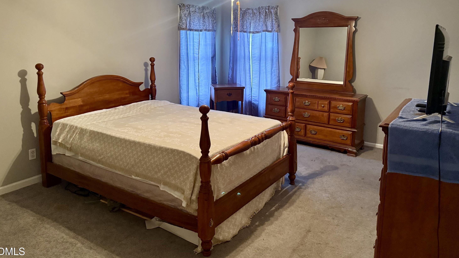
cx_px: 234
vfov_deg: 42.4
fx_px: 329
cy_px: 90
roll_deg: -0.2
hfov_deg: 69.9
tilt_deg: -9.5
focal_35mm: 27
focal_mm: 6.76
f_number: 1.78
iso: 800
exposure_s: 1/60
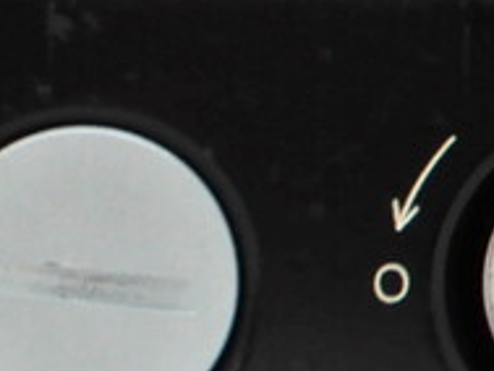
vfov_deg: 5.2
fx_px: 4070
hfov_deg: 6.8
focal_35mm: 285
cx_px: -363
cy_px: 274
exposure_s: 1/30
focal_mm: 8
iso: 100
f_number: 4
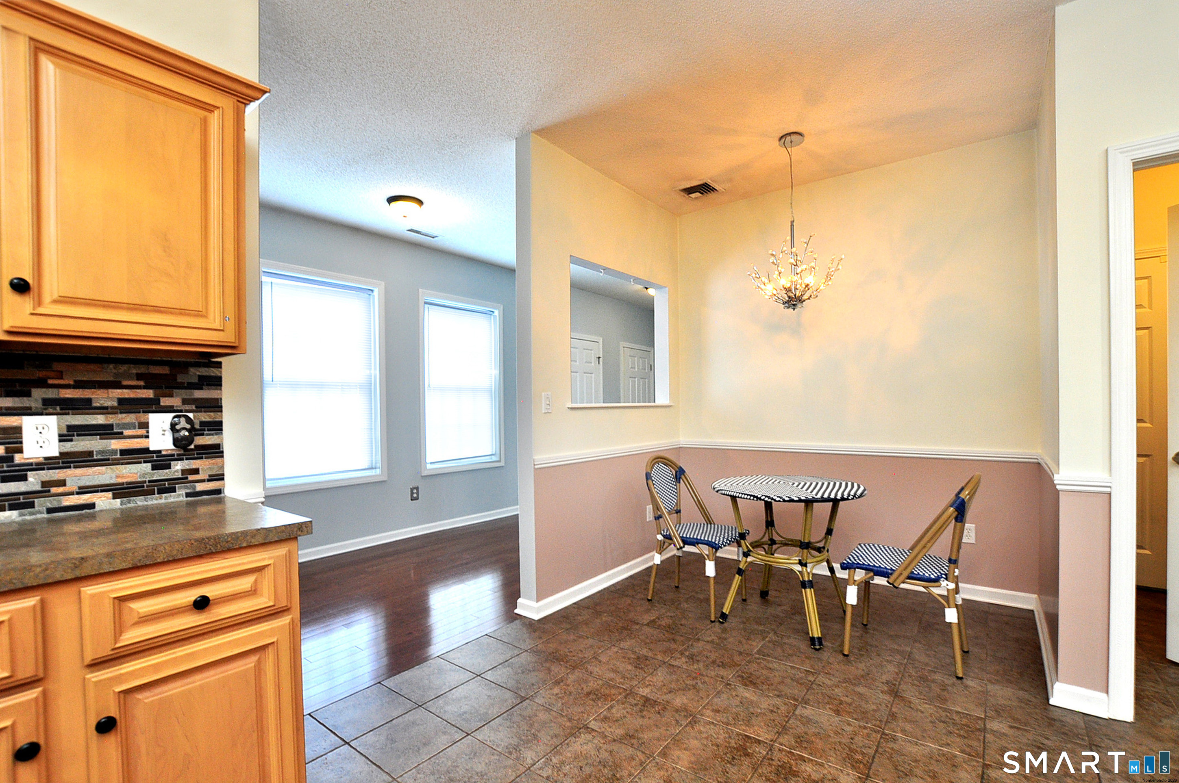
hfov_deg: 100.5
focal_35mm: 15
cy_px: 392
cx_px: 590
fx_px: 491
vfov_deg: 77.2
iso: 500
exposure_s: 1/25
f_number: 5
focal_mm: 10
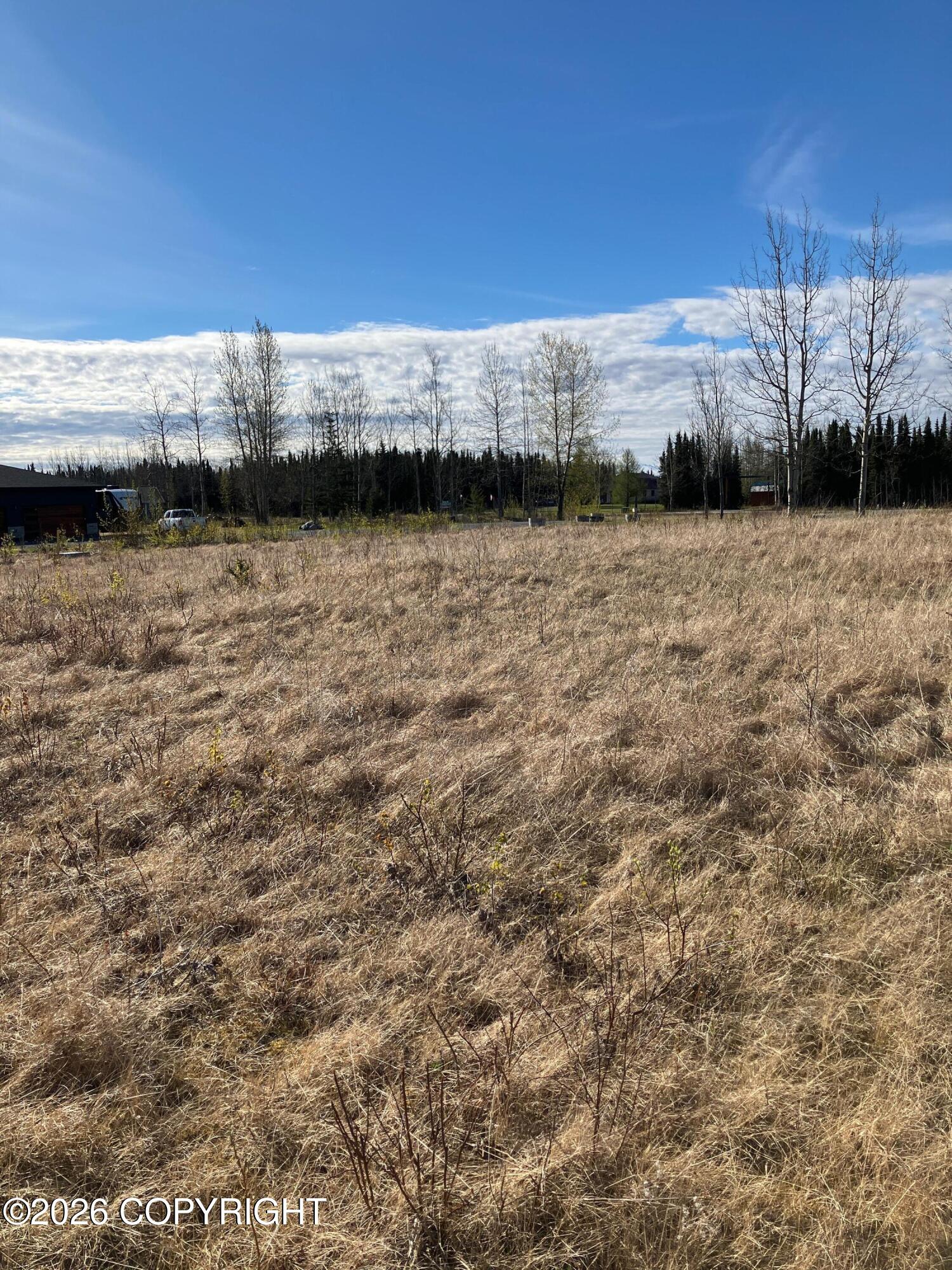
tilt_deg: -5.6
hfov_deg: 49.7
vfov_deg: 63.4
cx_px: 476
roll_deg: +2.5
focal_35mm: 28
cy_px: 635
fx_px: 1027
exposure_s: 1/3040
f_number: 1.8
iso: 32
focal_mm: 3.99
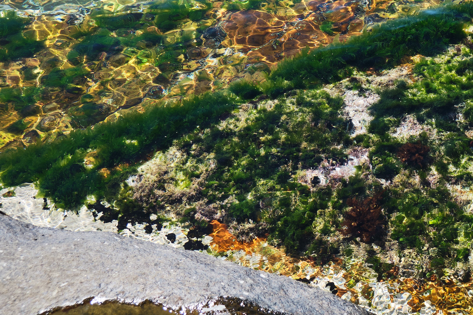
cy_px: 23
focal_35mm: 73
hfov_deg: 26.6
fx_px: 959
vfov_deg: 18.3
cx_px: 440
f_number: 4
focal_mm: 25.4
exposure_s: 1/500
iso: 160
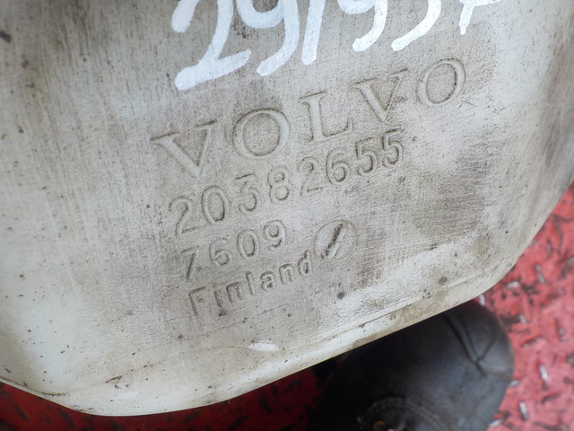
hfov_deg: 60.0
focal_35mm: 30
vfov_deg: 46.8
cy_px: 216
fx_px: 497
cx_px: 287
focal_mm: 4.1
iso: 125
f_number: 3.3
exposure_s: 1/125
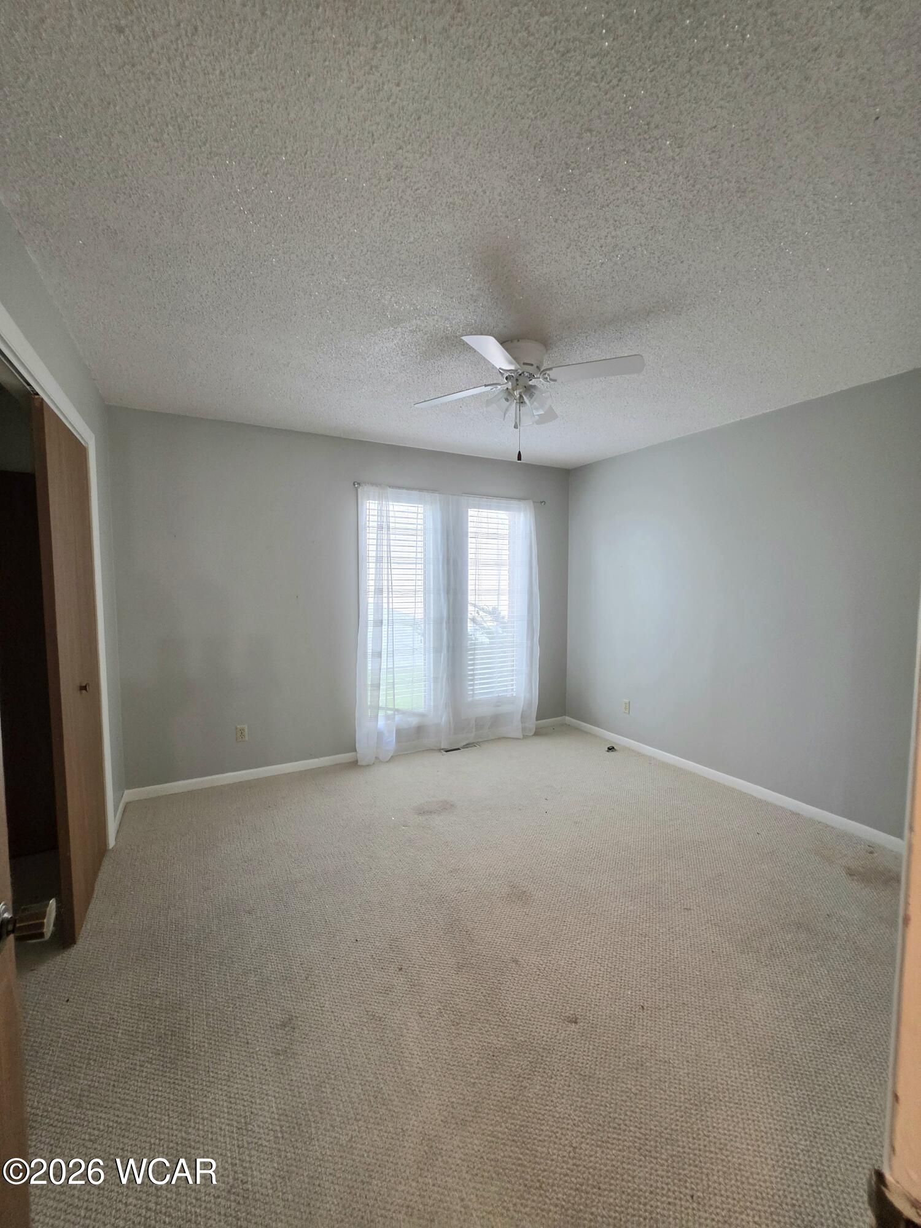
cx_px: 460
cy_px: 614
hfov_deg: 89.9
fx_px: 461
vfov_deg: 106.2
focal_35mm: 13
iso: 250
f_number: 1.9
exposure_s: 1/60.2
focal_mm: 2.2
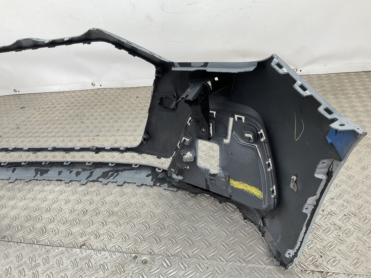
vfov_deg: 48.2
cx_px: 186
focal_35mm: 29
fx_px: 311
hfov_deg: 61.7
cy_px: 139
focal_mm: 3
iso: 20
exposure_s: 1/100
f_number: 1.8
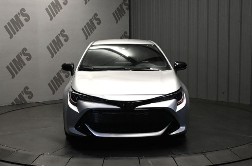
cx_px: 126
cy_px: 83
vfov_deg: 28.3
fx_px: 330
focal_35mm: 47
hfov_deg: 41.8
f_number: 5
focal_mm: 31.5
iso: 2800
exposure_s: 1/125
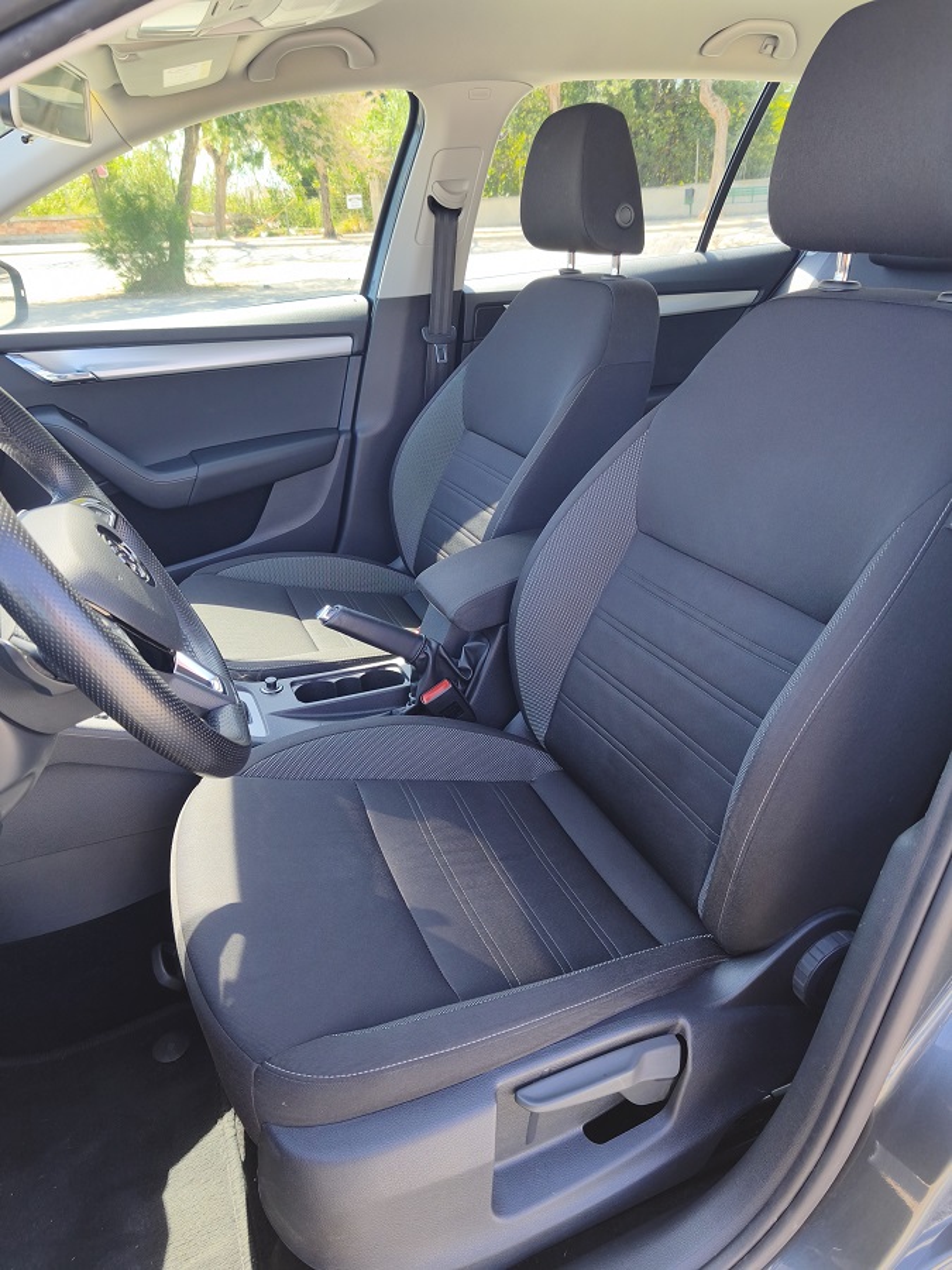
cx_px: 476
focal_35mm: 23
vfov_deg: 73.9
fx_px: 843
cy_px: 635
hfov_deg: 58.9
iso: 50
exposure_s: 1/304
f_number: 1.7
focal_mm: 5.35
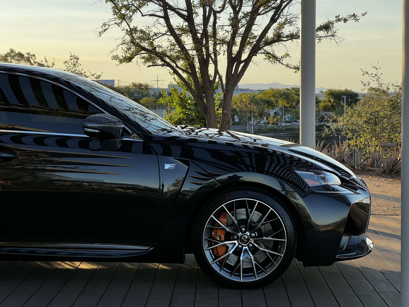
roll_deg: +0.4
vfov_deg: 19.1
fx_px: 910
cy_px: 154
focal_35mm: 77
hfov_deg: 25.3
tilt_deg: -2.9
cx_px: 204
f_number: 2.8
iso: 32
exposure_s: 1/235
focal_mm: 9
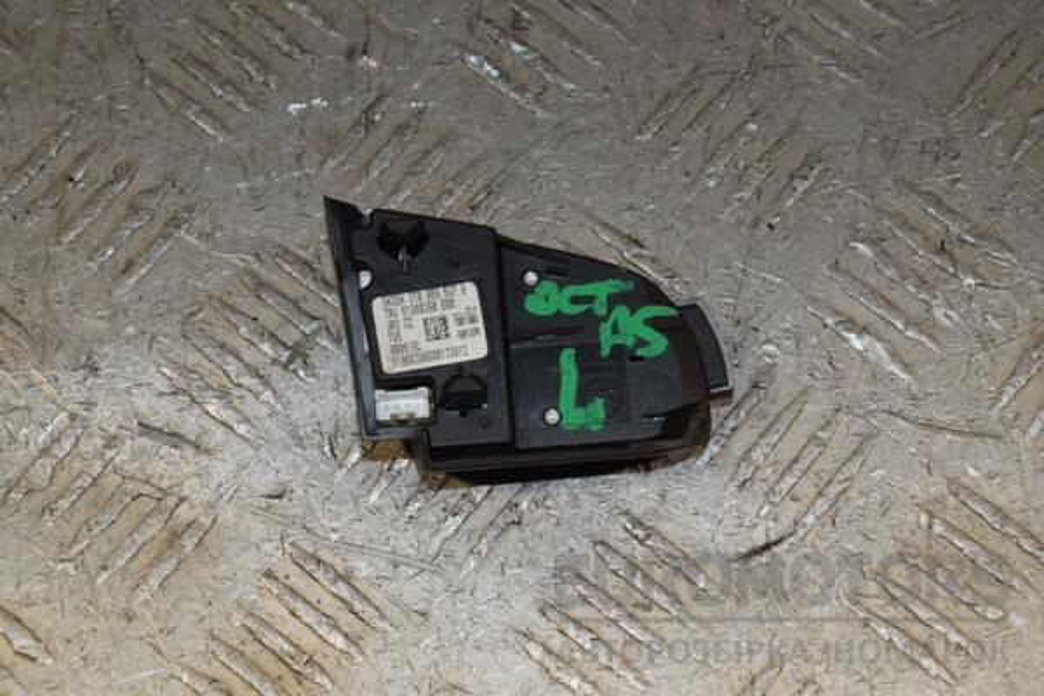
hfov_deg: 19.5
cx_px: 522
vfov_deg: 13.0
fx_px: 3045
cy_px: 348
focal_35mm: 105
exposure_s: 1/200
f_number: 9
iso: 800
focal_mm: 70
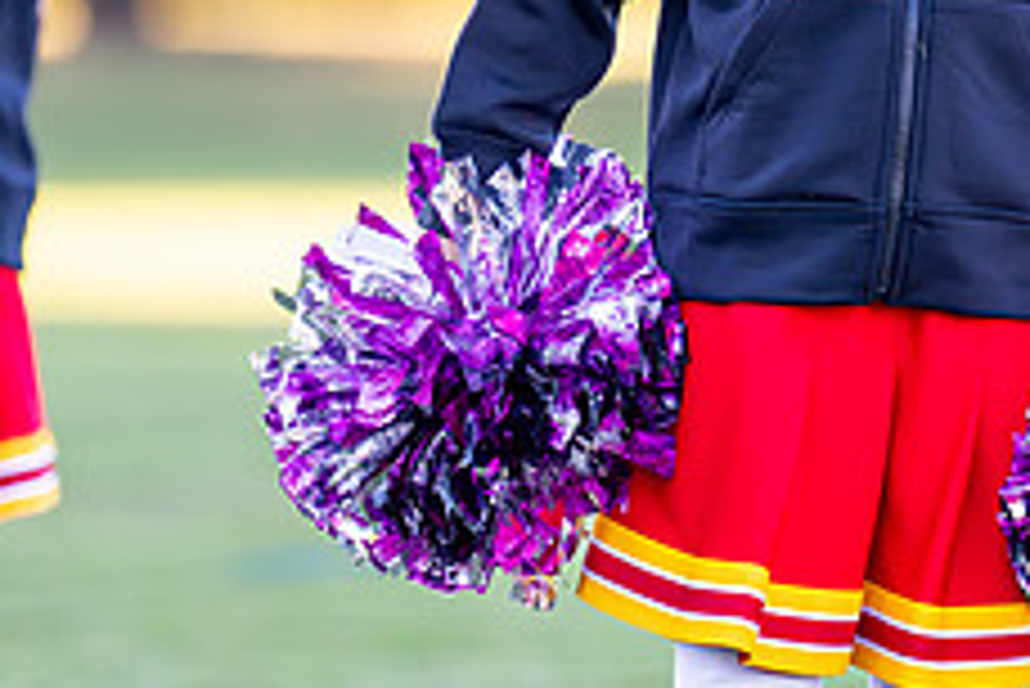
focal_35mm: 523
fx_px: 14973
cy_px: -235
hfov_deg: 3.9
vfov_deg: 2.6
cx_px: 952
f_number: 2.8
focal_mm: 168
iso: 1600
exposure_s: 1/1600
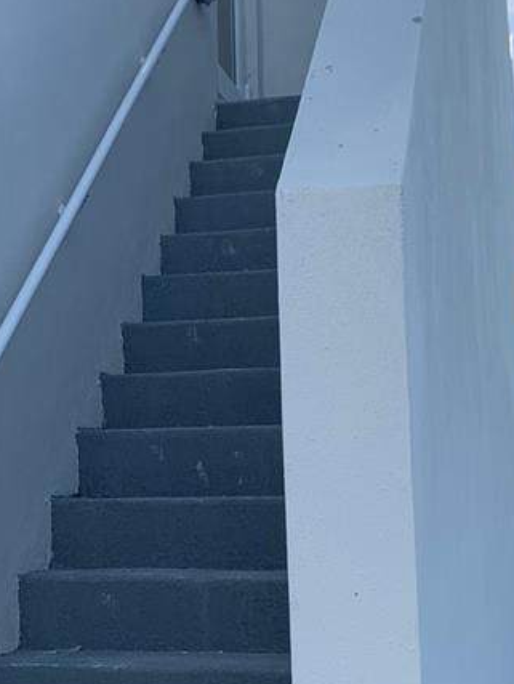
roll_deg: +1.2
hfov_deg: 19.9
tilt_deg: +7.2
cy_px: 336
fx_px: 1443
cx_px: 72
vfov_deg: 26.7
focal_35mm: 73
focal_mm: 4.25
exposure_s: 1/903
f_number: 1.8
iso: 25
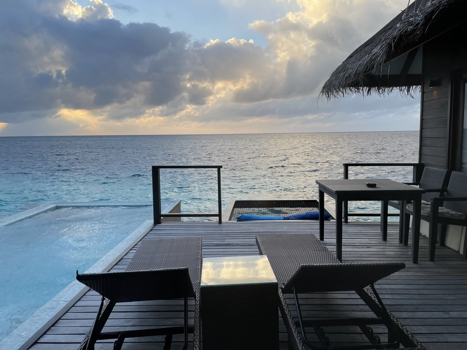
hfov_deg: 67.3
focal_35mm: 26
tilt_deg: -6.8
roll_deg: +1.1
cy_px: 175
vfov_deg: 53.1
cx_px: 234
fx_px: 351
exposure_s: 1/629
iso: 32
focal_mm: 4.2
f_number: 1.6
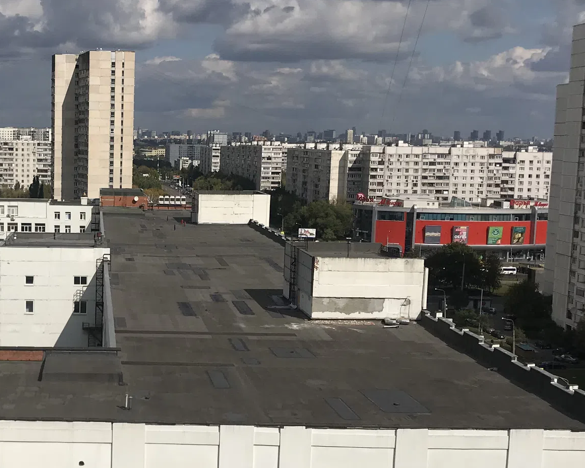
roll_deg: -1.1
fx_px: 987
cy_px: 277
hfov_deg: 31.9
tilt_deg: -7.0
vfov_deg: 26.6
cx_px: 95
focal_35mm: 57
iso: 20
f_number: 1.8
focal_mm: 3.99
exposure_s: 1/6849
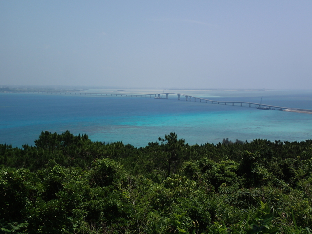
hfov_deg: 38.9
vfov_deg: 29.7
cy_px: 117
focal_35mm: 49
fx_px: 442
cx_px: 156
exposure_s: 1/1000
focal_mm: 8.99
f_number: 4.5
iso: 100
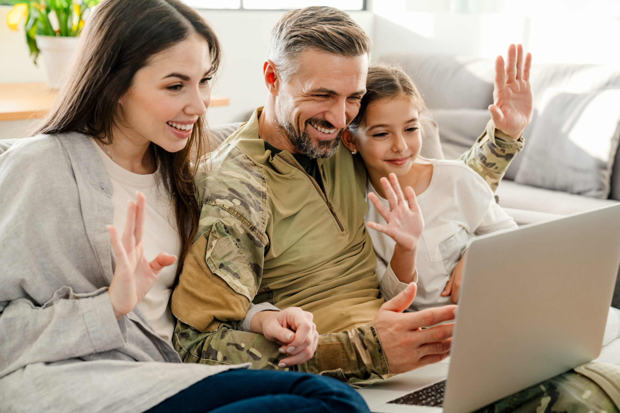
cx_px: 310
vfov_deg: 25.5
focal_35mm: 53
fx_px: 913
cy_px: 206
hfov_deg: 37.5
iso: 800
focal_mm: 53
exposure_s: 1/160
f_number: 3.5
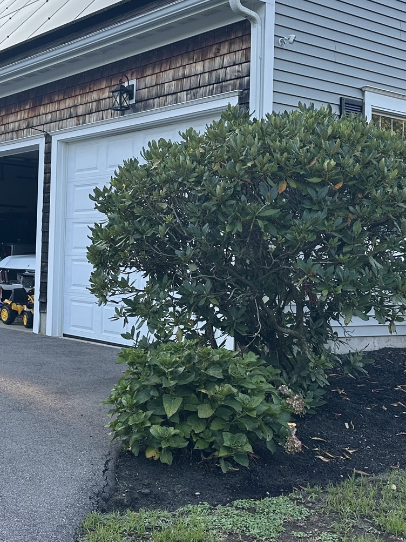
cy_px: 225
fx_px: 766
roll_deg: -3.1
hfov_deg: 28.1
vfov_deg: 38.8
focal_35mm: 49
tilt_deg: +3.2
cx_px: 12
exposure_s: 1/404
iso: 80
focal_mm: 6.86
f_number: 1.78
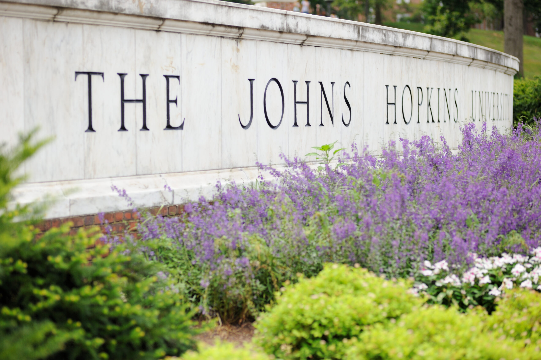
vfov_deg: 13.7
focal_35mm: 100
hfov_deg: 20.4
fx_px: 1502
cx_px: 270
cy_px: 180
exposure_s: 1/1000
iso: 200
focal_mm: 100
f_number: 2.5
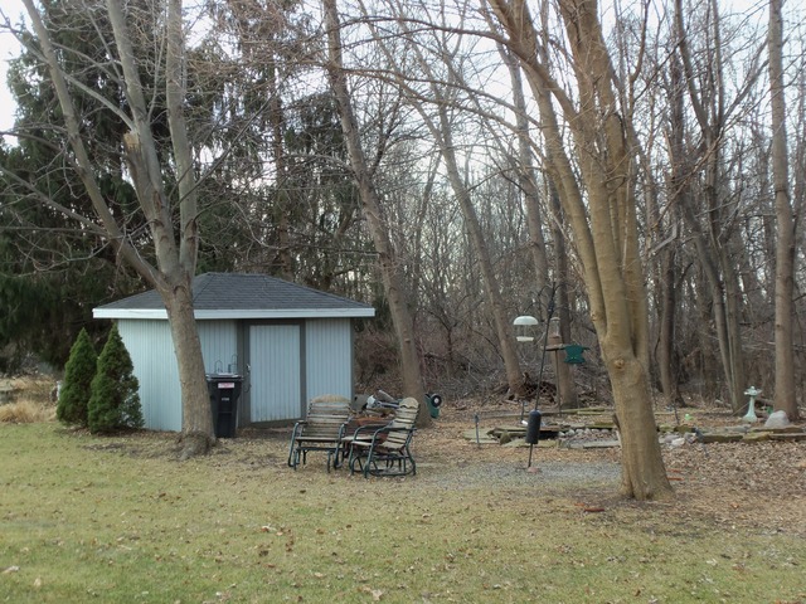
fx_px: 1118
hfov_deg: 39.7
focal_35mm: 48
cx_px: 403
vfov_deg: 30.3
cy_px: 302
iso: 80
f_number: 3.9
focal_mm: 8.7
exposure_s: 1/80
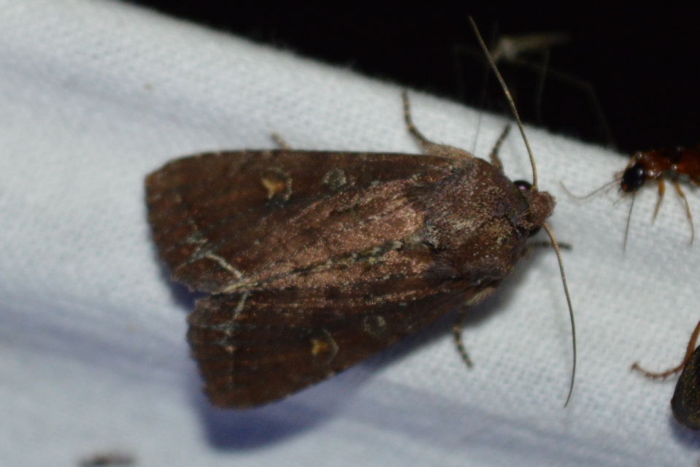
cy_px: 234
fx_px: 1605
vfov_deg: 16.6
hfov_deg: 24.6
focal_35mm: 82
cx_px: 350
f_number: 5.6
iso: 800
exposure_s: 1/60
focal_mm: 55
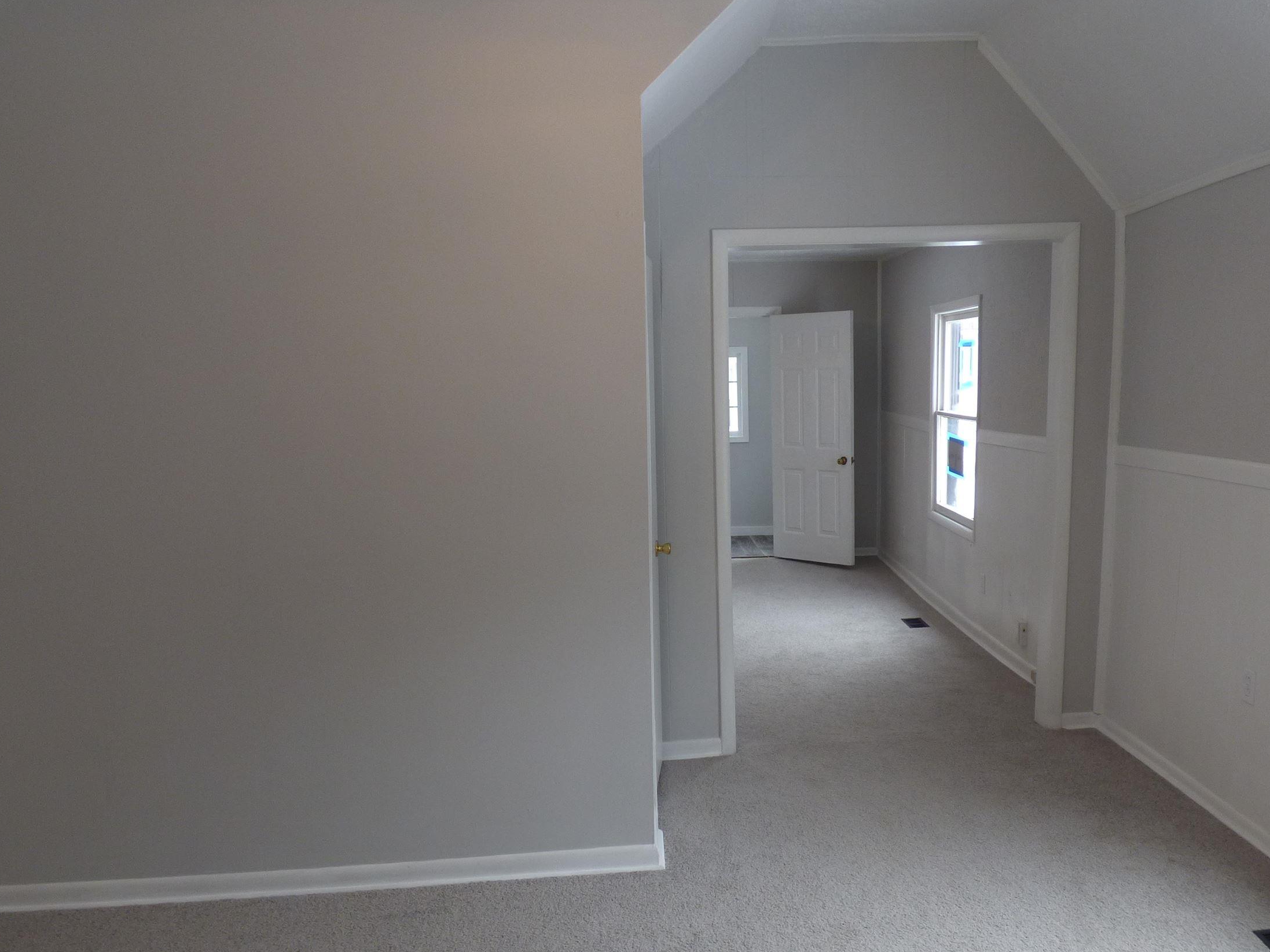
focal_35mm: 28
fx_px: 1027
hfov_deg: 63.0
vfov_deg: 49.6
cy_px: 550
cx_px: 751
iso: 100
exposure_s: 1/80
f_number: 2.8
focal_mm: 3.58
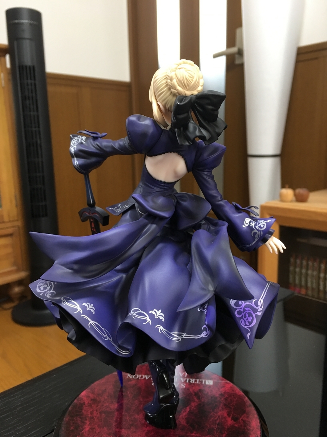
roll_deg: +0.6
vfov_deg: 61.7
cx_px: 164
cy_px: 218
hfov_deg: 48.2
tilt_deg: -10.0
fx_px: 365
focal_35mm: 29
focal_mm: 4.15
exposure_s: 1/15
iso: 50
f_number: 2.2
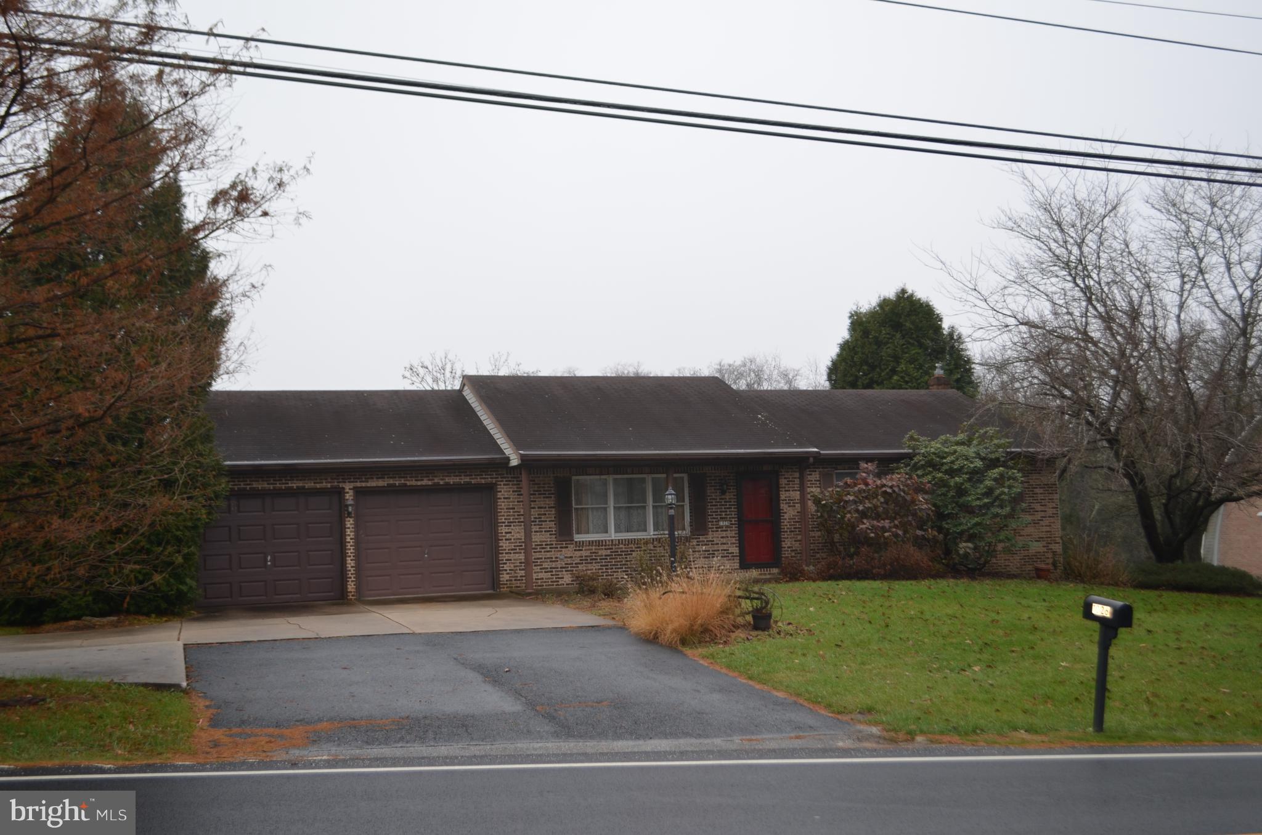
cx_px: 631
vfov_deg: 36.7
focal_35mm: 36
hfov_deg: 53.2
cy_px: 418
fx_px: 1259
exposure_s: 1/200
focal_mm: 24
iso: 200
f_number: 4
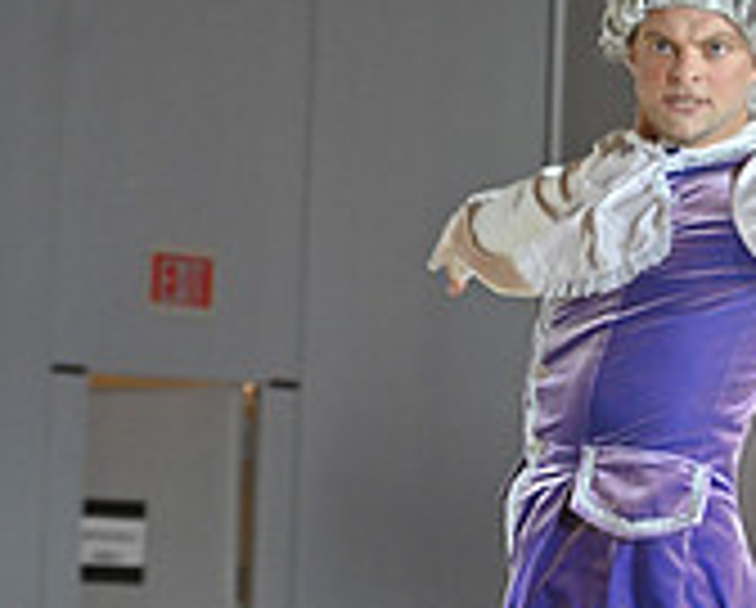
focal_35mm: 330
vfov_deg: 4.7
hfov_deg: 5.8
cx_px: 756
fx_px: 7397
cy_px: 826
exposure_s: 1/250
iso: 2000
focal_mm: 102
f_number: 4
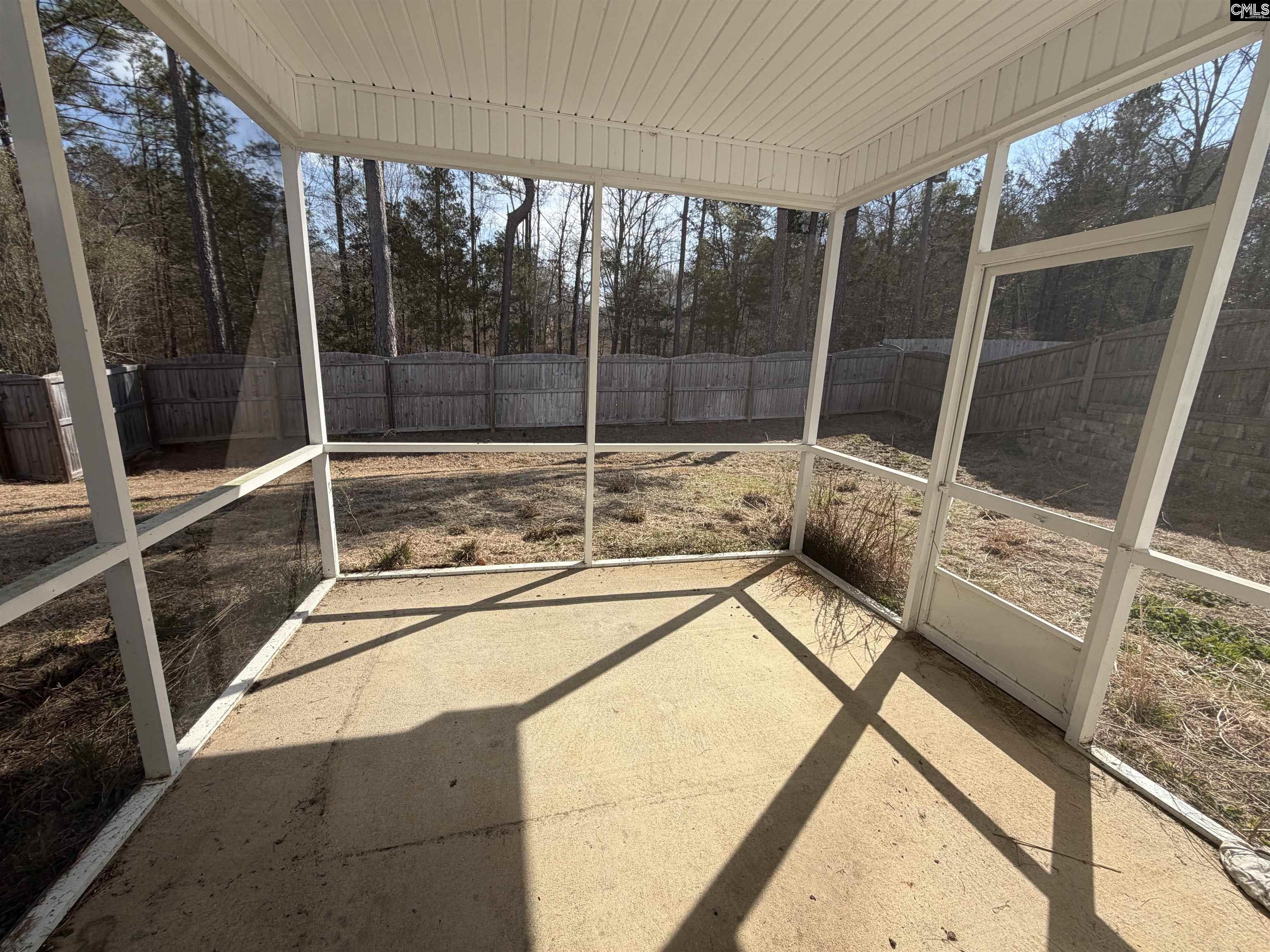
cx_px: 635
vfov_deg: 85.7
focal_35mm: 14
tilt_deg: -14.1
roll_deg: -2.7
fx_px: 514
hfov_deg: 102.1
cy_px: 476
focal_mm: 2.22
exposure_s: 1/770
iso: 40
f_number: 2.2
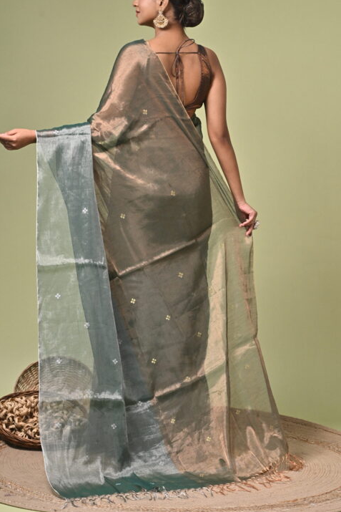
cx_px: 144
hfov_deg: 12.8
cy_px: 195
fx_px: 1519
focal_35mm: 107
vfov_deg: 19.1
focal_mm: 85
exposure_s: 1/160
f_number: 7.1
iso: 400
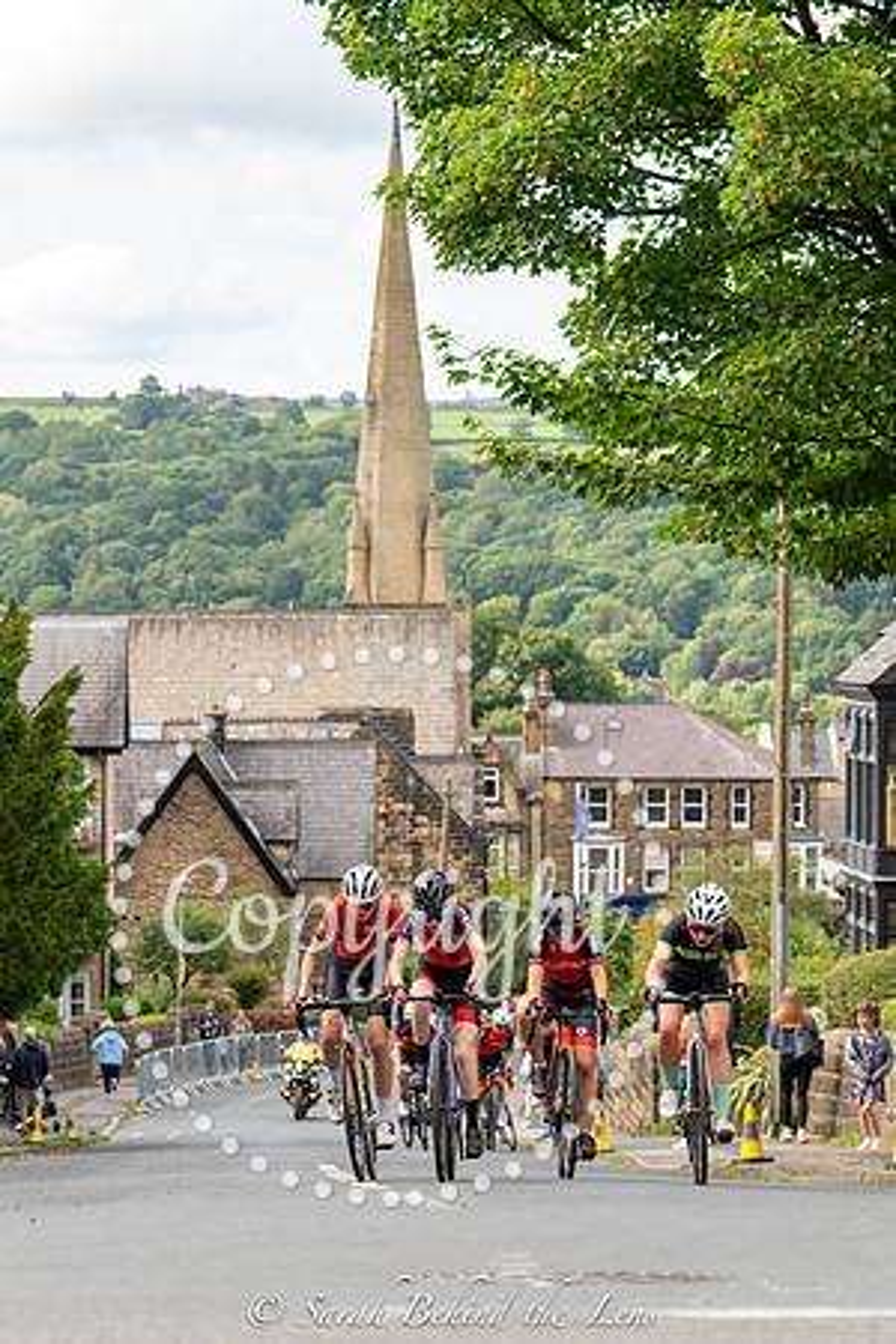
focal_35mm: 116
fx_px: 4323
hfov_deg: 11.8
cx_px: 458
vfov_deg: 17.7
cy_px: 741
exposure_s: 1/640
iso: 400
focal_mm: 70
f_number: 4
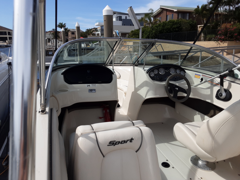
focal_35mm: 28
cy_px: 90
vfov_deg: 49.7
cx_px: 120
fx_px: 194
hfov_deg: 63.4
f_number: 1.9
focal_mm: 2.9
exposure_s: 1/2342
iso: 40
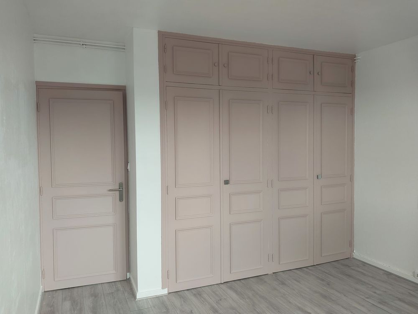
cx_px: 209
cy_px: 157
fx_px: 362
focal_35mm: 30
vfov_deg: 46.8
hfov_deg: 60.0
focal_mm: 4.6
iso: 50
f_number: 1.8
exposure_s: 1/50
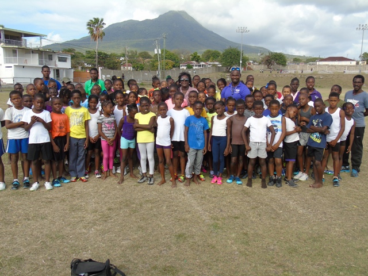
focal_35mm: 29
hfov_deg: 61.7
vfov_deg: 48.2
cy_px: 138
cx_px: 184
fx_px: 308
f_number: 3.6
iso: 80
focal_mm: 5.2
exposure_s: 1/500
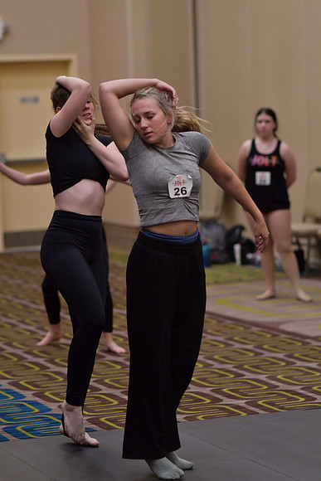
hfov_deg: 10.8
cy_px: 240
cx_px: 160
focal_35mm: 127
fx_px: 1697
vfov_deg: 16.1
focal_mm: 85
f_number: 2
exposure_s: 1/800
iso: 1250
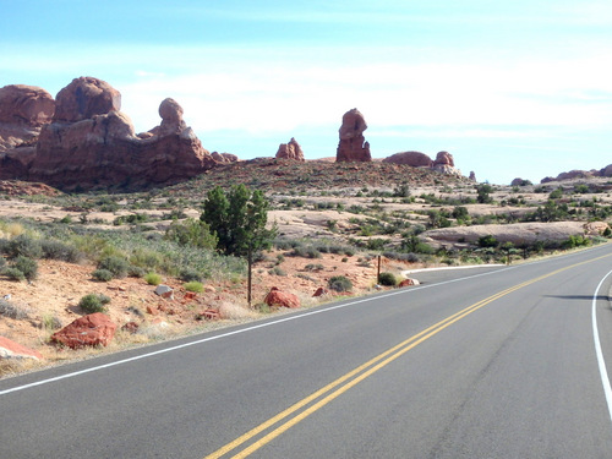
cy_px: 230
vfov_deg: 24.4
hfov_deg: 32.2
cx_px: 306
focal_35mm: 60
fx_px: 1061
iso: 125
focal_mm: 10.7
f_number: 5.3
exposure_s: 1/640
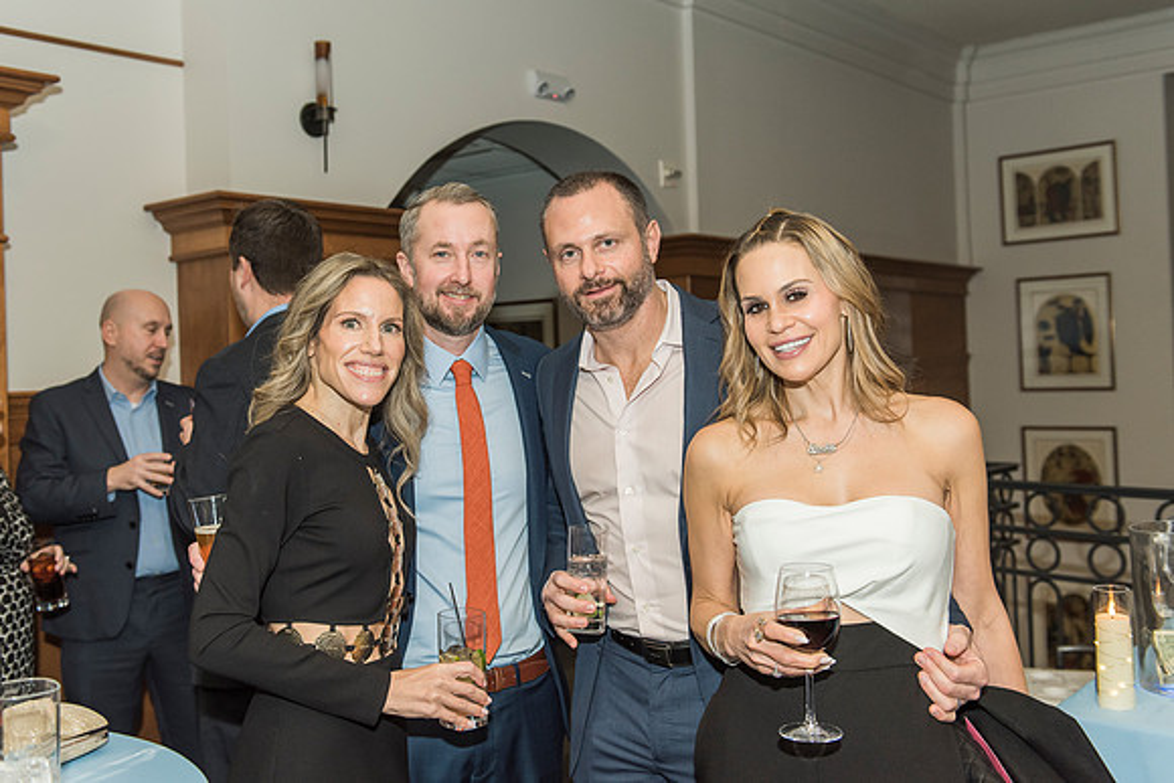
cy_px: 356
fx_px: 1209
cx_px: 536
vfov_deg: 35.9
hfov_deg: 51.7
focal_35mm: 37
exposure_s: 1/100
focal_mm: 34
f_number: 4
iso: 1250
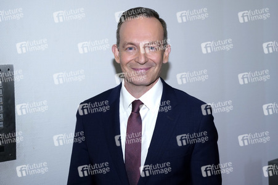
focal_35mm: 43
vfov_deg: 31.1
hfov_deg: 45.5
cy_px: 92
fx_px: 332
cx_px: 139
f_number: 5.6
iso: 1600
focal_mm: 43
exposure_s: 1/125
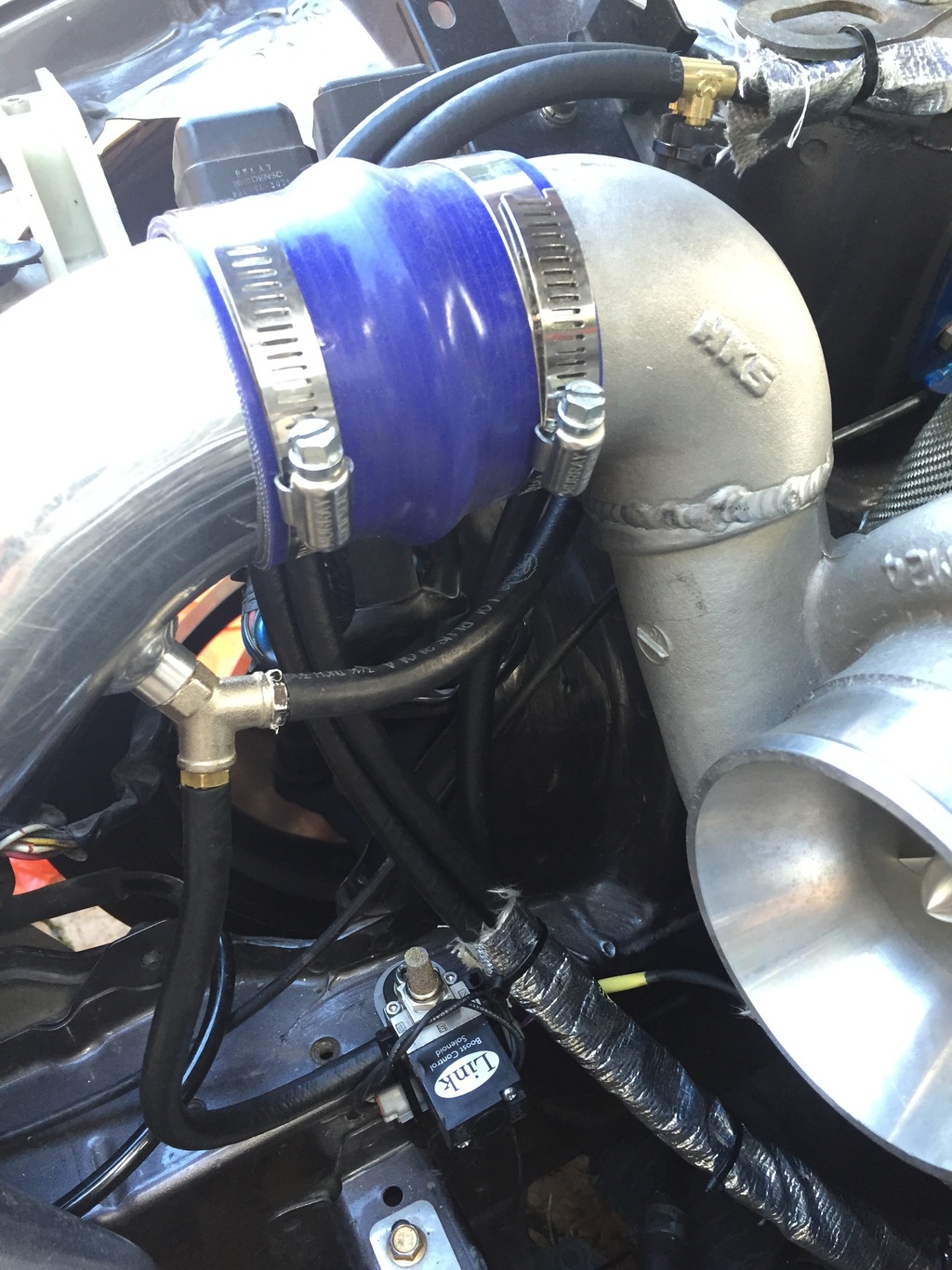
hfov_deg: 48.2
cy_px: 635
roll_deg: +1.0
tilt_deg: -33.9
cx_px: 476
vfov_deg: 61.7
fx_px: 1063
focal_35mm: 29
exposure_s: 1/30
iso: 100
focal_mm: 4.15
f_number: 2.2
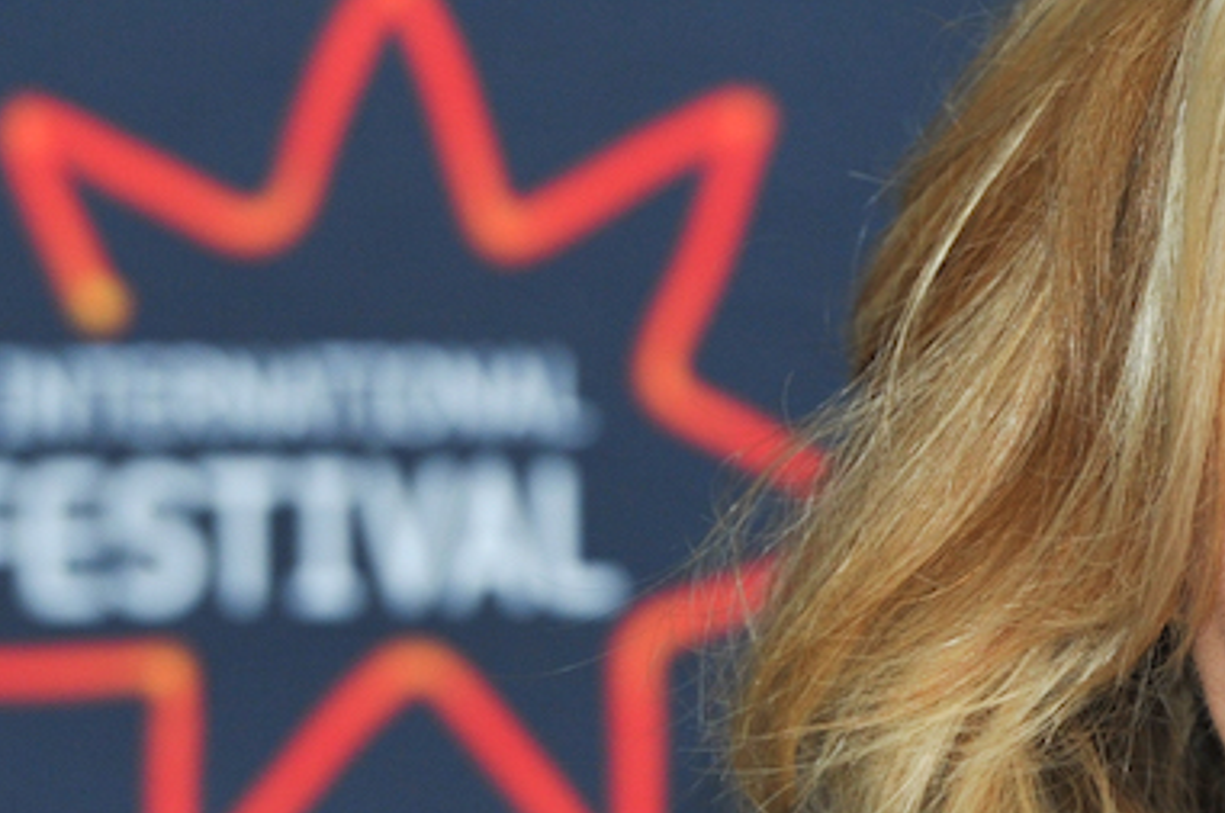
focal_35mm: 630
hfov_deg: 3.3
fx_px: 21410
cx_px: 1148
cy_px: 594
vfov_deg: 2.2
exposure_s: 1/160
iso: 800
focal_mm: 200
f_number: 4
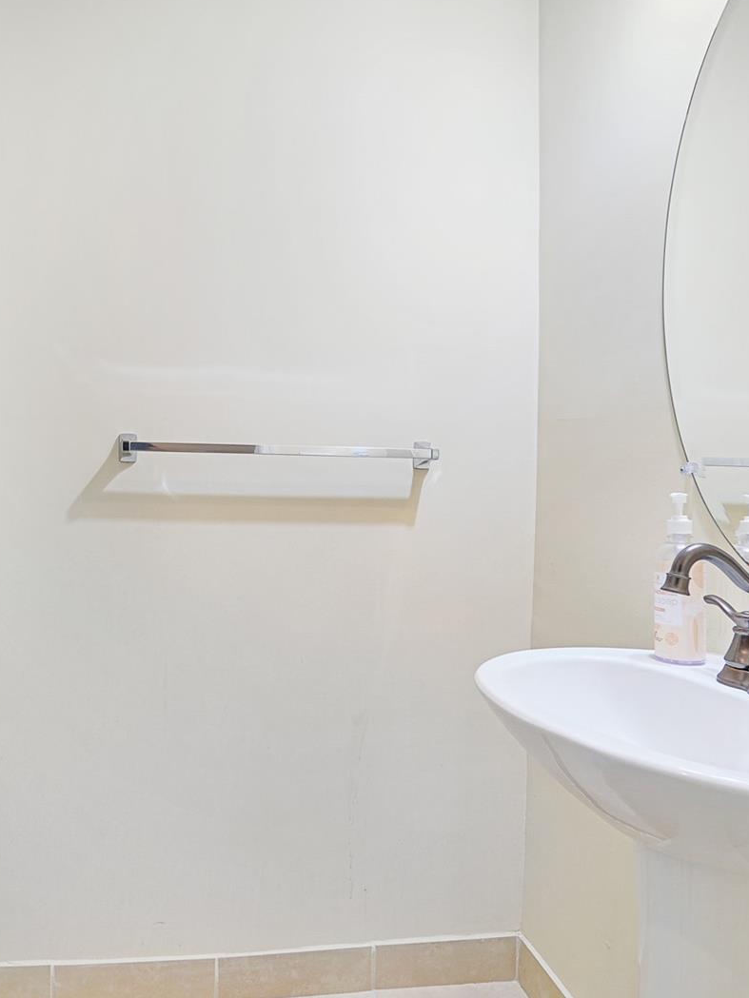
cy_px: 493
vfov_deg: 76.4
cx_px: 245
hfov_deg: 59.6
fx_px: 635
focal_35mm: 22
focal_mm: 10
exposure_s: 1/15
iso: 200
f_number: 5.6
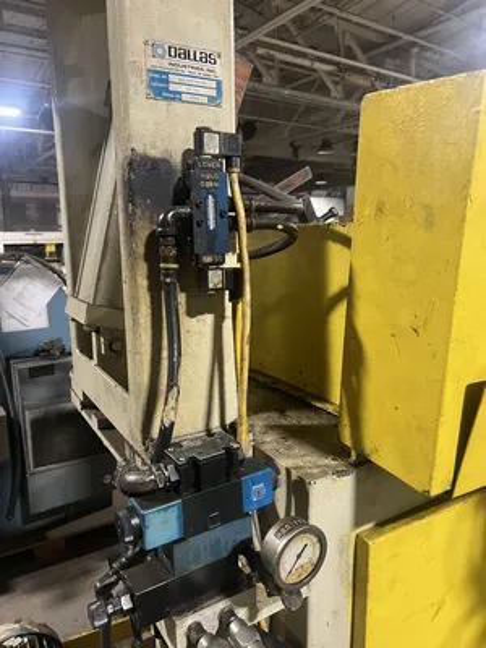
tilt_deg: -8.6
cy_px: 324
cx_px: 243
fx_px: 487
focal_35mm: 26
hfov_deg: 53.1
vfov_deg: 67.3
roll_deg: +1.7
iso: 500
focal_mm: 5.7
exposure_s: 1/40
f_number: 1.5
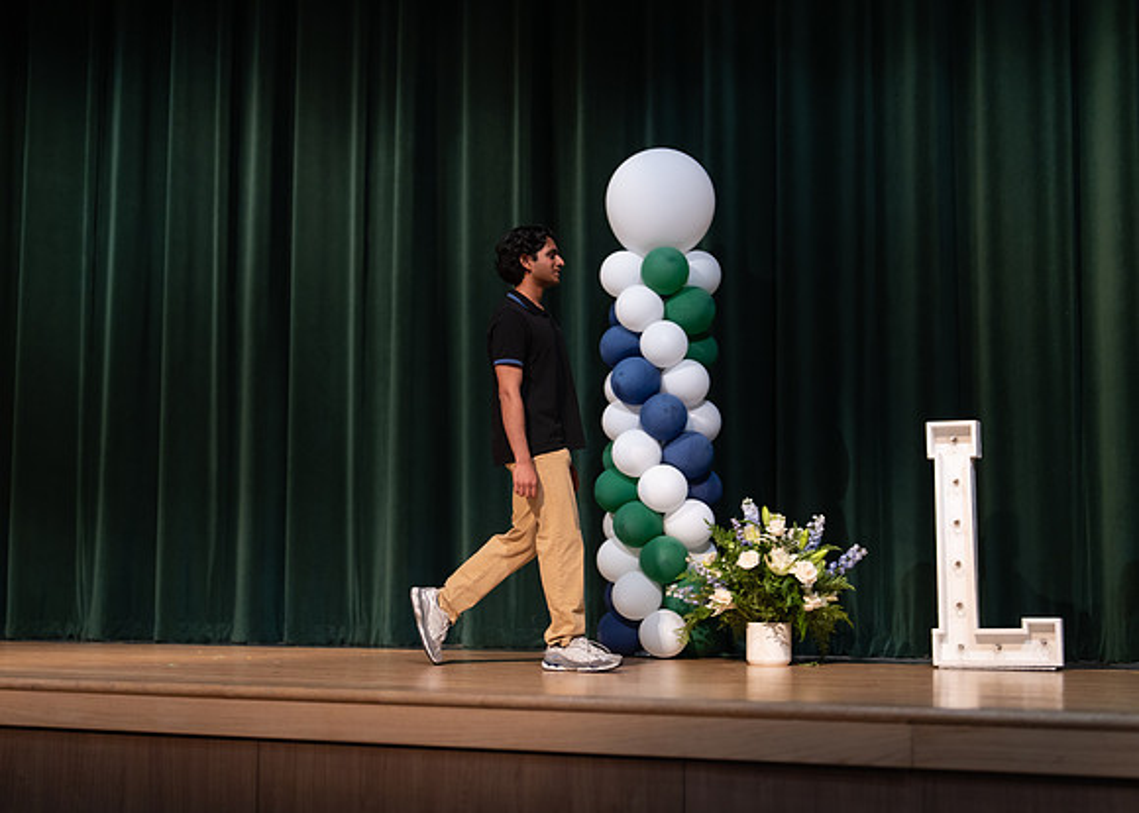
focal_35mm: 56
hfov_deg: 34.9
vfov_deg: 25.3
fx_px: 1812
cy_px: 409
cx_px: 514
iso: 640
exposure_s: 1/320
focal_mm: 50
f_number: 1.2
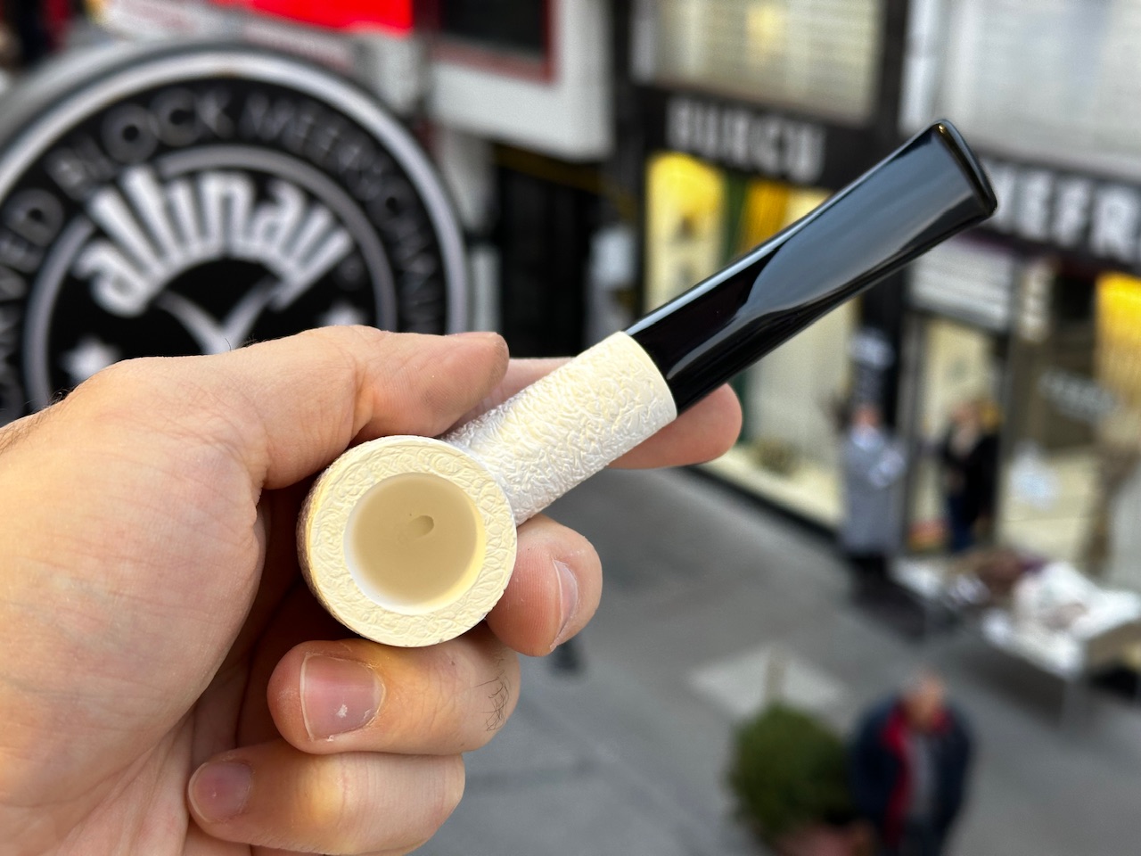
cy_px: 428
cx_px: 570
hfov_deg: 39.7
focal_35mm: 48
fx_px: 1582
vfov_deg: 30.3
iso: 125
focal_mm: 6.86
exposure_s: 1/50
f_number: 1.78
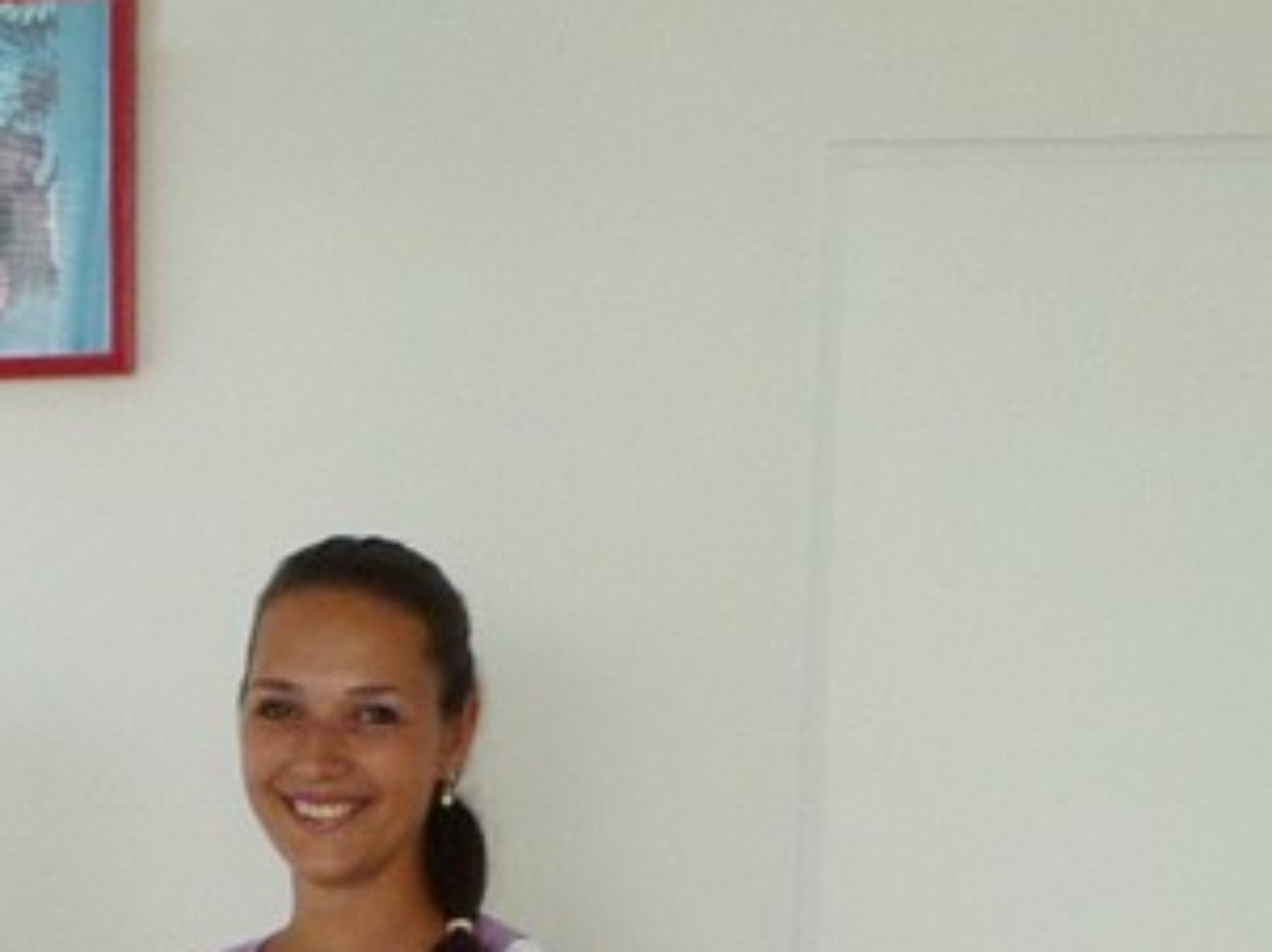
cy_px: 1580
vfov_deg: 14.2
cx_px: -476
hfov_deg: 18.8
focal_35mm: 95
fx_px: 3488
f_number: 3.3
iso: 100
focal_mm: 4.7
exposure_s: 1/125
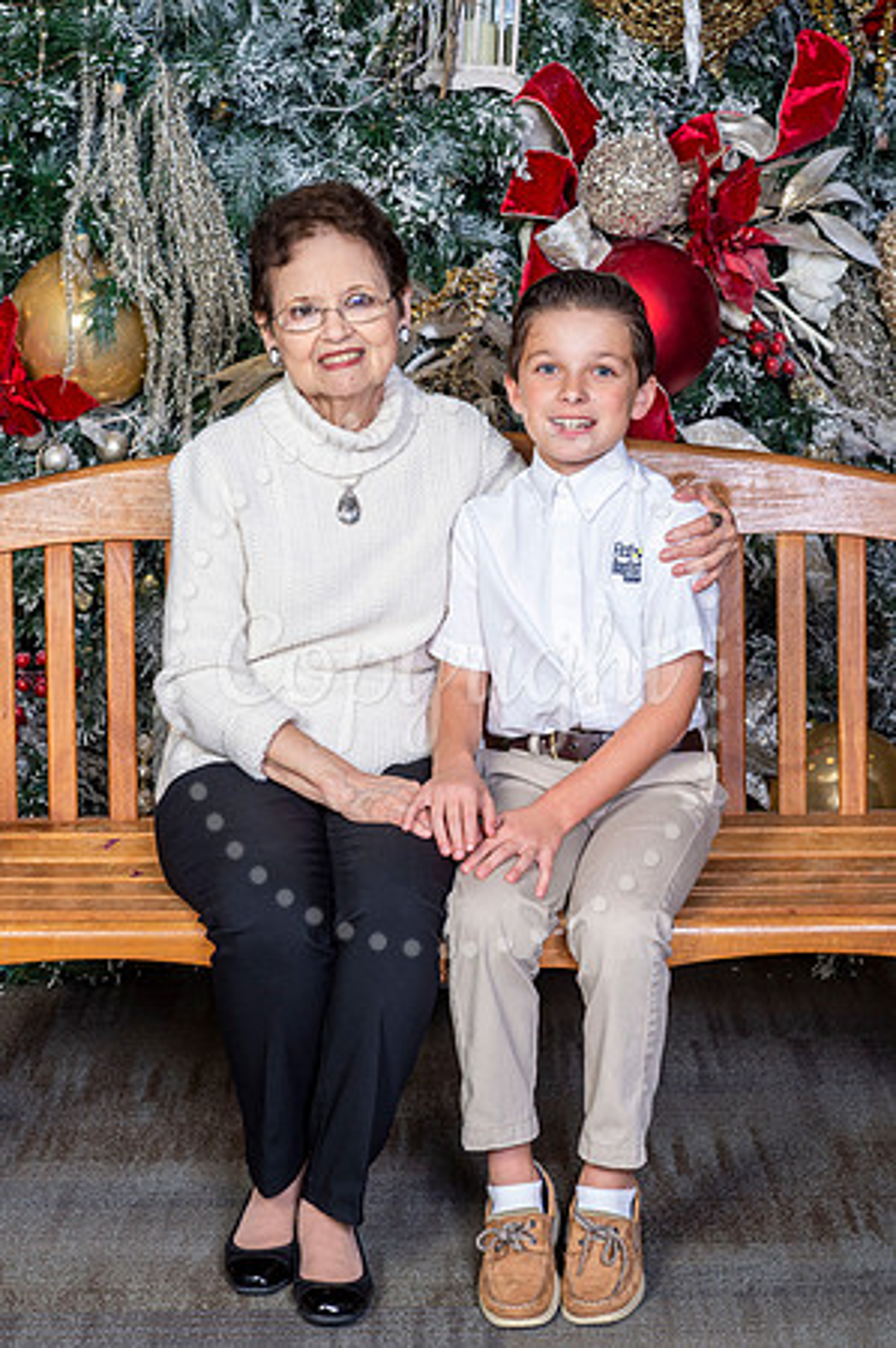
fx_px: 3180
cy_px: 674
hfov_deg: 16.0
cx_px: 448
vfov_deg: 23.9
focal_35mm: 85
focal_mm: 85
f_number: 8
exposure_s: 1/125
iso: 400
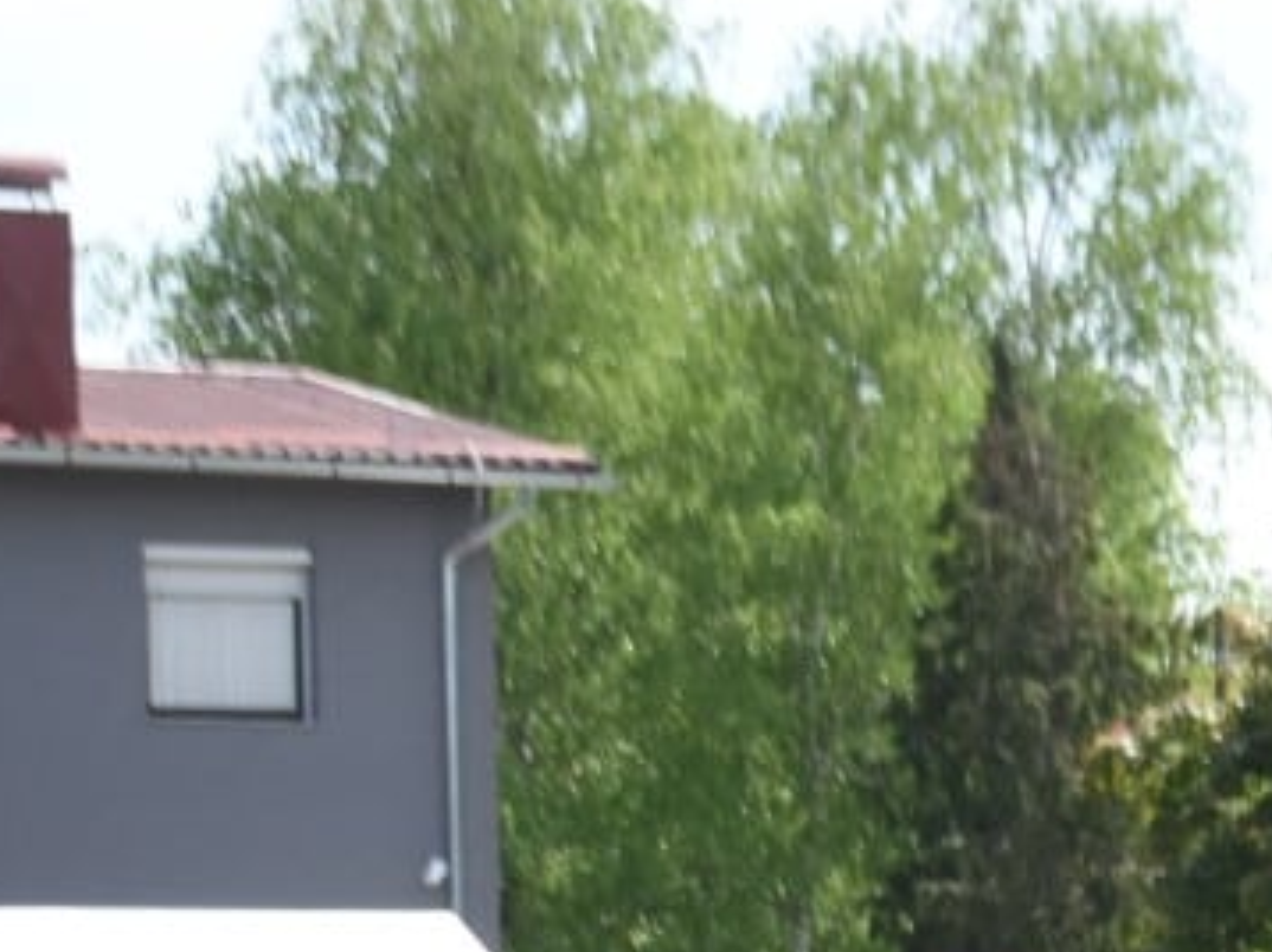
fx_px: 7197
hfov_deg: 9.8
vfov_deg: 7.4
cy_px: 1488
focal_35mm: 196
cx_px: 1887
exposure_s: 1/3200
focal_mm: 30
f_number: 5
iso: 800
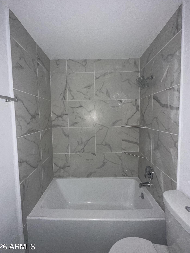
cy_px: 124
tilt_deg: -3.8
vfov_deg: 98.2
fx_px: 110
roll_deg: +1.0
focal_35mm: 15
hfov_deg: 81.7
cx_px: 91
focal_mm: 2.22
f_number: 2.2
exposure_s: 1/50
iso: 200
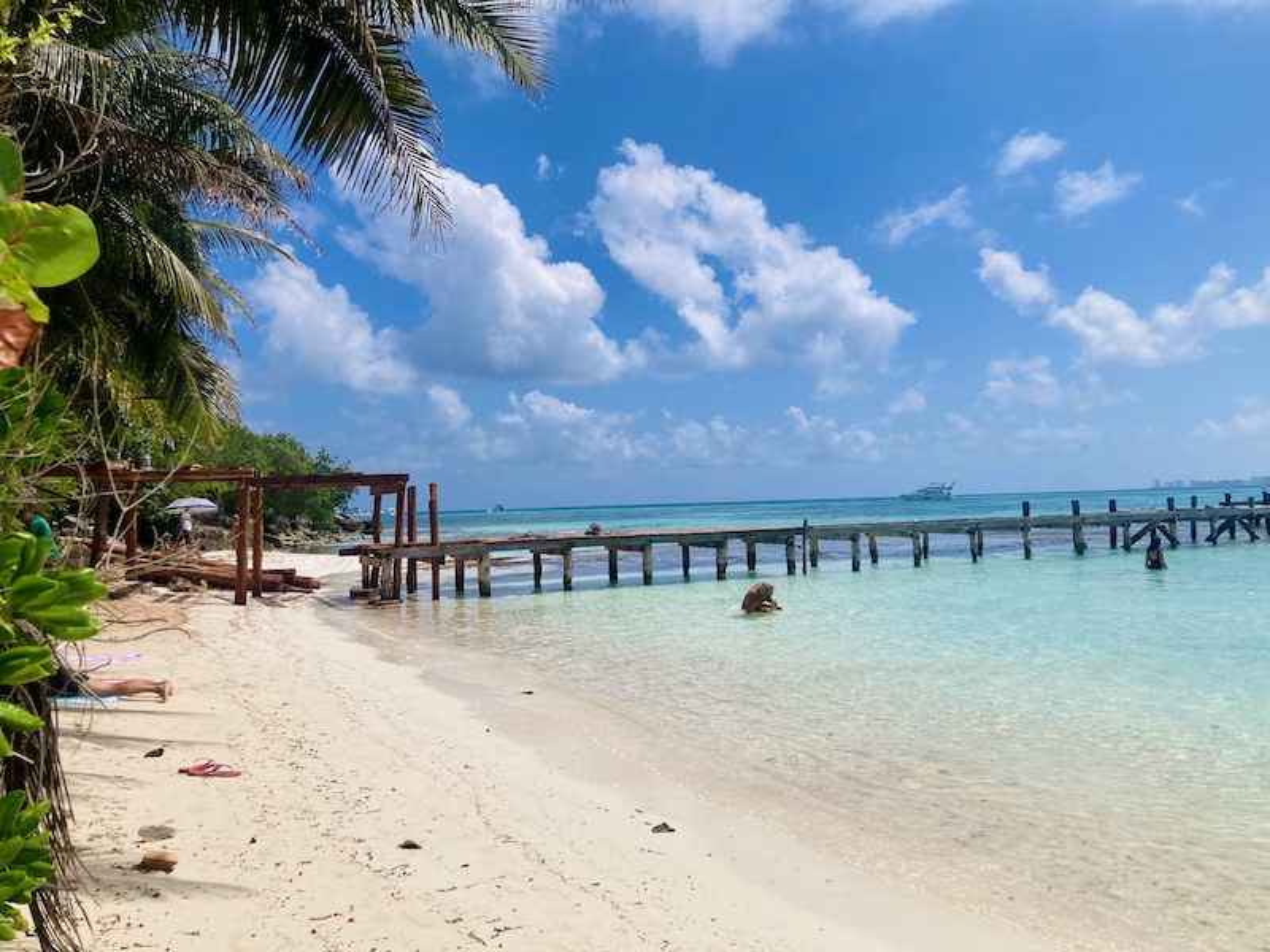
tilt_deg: +2.0
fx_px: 1027
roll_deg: +2.0
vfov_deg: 49.7
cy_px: 476
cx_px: 635
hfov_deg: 63.4
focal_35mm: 28
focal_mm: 3.99
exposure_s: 1/6897
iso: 25
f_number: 1.8
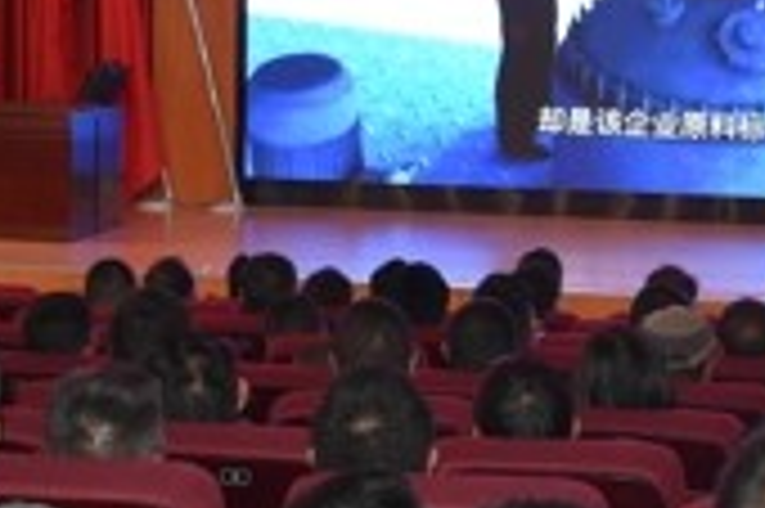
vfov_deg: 9.8
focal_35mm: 140
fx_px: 2972
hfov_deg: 14.6
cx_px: 652
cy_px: 342
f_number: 3.5
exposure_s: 1/60
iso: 800
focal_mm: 22
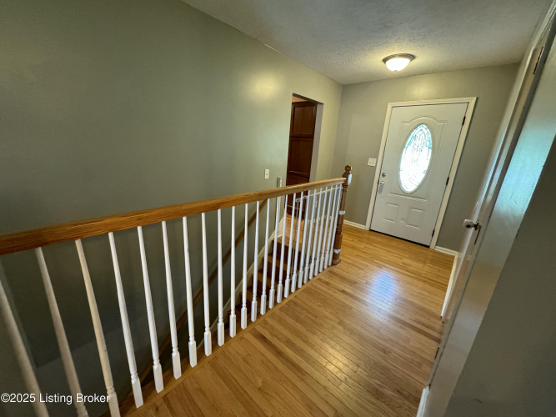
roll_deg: -3.9
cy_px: 208
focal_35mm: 14
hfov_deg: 102.1
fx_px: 225
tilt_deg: -17.9
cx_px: 278
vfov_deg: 85.7
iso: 640
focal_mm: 2.22
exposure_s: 1/60
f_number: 2.2
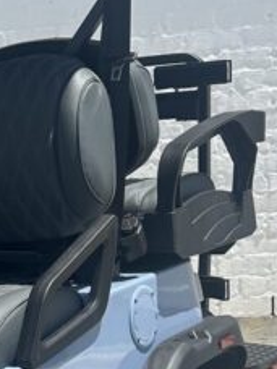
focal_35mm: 117
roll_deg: +4.8
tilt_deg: -10.0
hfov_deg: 11.9
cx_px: -190
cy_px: 371
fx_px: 1248
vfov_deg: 16.5
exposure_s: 1/3460
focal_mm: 5.7
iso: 50
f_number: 1.5
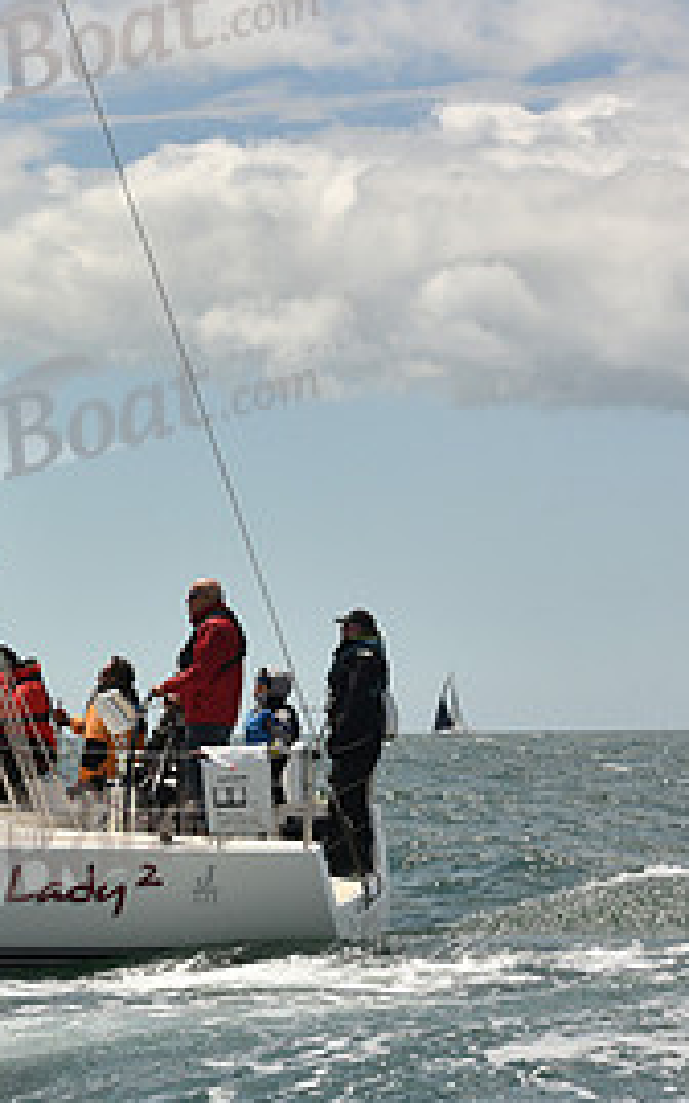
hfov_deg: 8.3
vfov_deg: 13.6
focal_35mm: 154
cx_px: -468
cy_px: 711
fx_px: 4629
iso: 320
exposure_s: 1/800
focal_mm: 70
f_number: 13
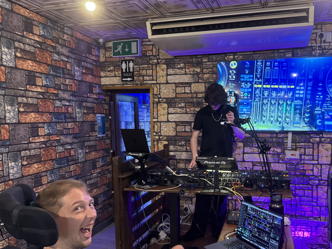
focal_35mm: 30
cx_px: 205
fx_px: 288
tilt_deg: -5.6
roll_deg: +0.2
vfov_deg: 46.6
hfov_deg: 59.3
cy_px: 145
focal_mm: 6.76
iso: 800
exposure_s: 1/49
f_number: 1.78
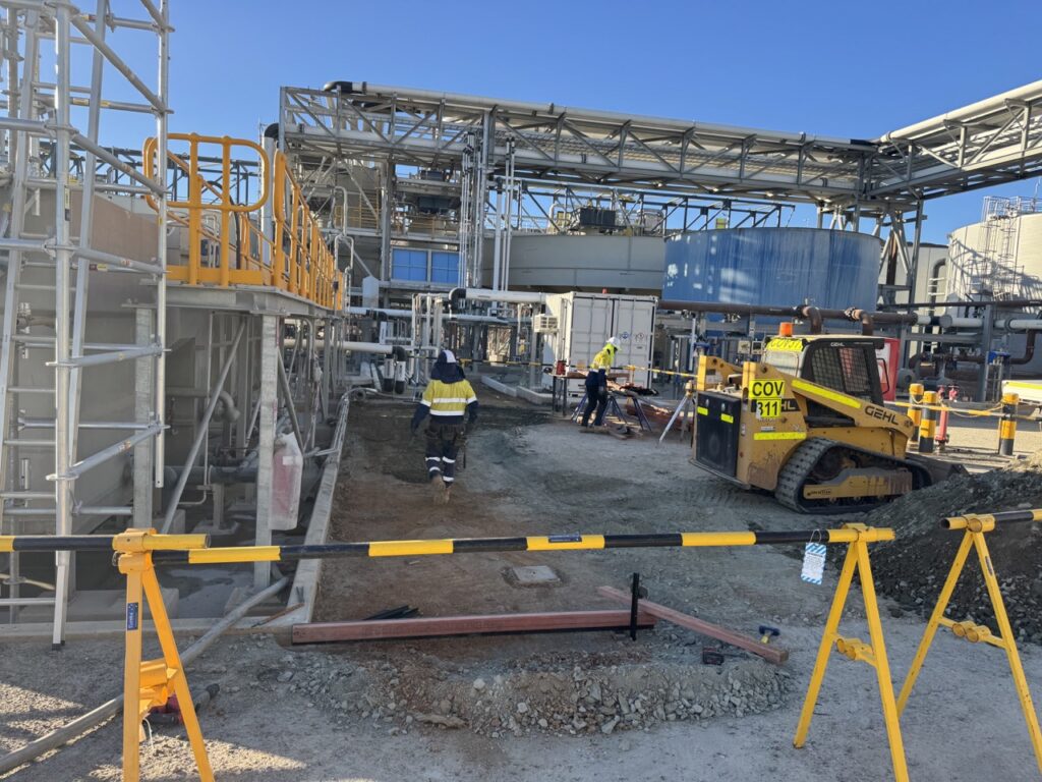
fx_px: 722
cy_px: 391
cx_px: 521
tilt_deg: -3.2
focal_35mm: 24
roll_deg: -2.7
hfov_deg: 71.6
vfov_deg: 56.8
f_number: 1.78
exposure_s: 1/1112
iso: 80
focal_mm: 6.76
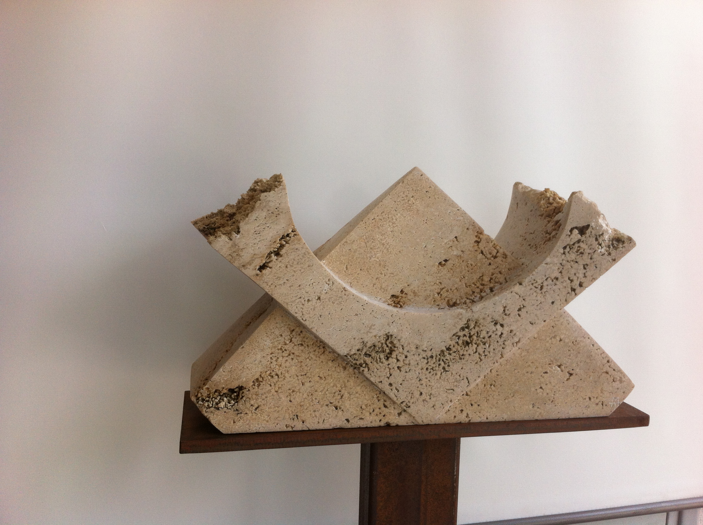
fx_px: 710
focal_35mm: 35
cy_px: 262
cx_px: 352
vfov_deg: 40.6
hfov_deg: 52.7
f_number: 2.8
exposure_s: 1/217
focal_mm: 3.85
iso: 80
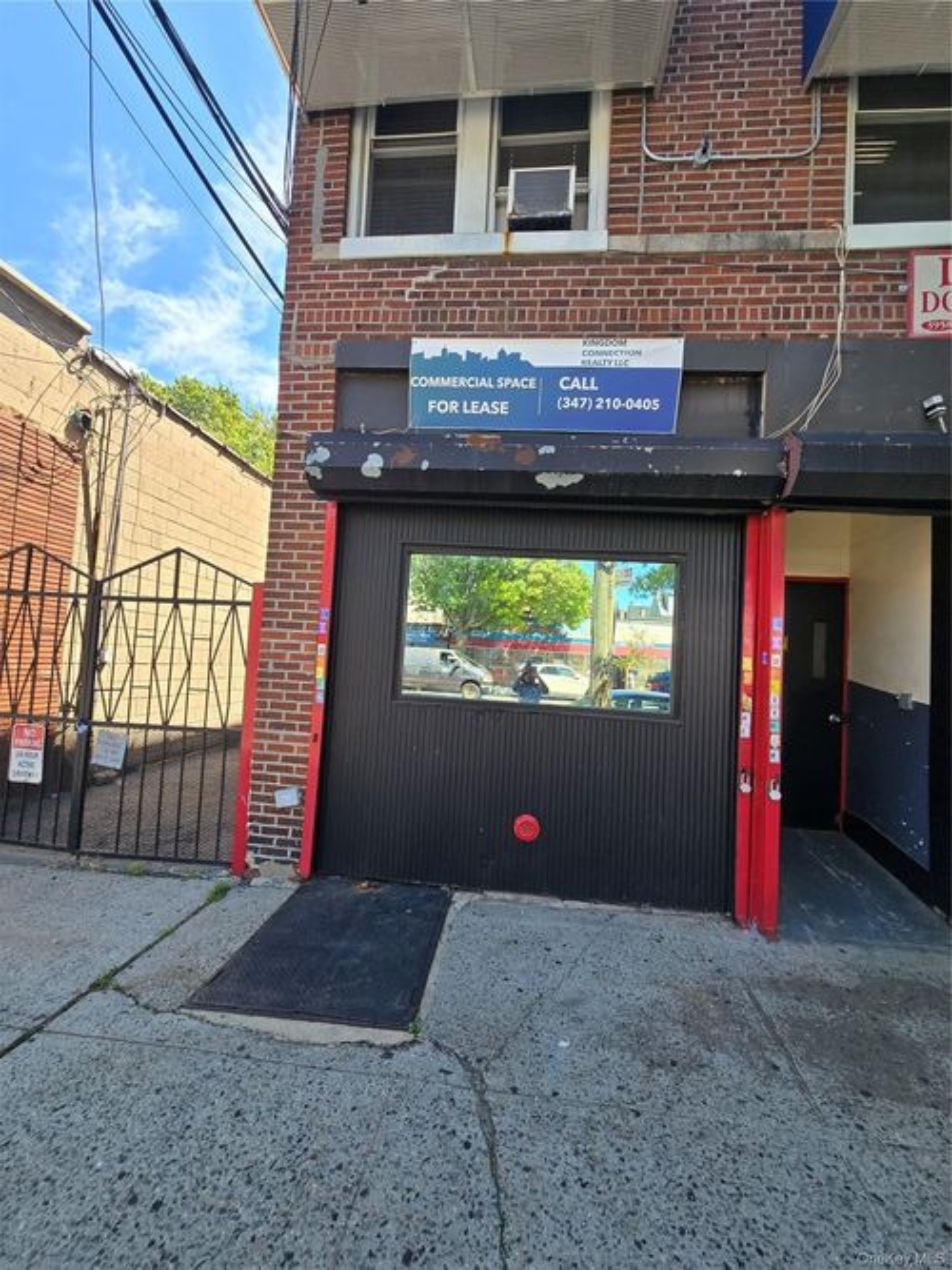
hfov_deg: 89.9
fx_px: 477
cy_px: 635
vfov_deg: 106.2
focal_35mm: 13
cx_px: 476
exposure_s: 1/470
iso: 50
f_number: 2.2
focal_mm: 2.2
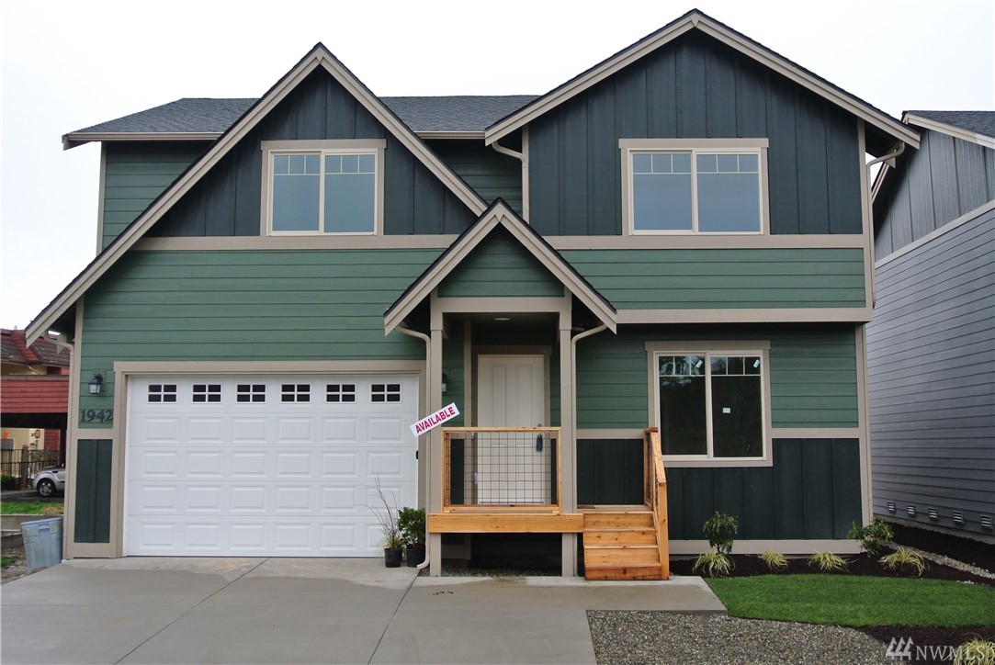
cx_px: 498
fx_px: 1106
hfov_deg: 48.4
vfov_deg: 33.5
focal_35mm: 40
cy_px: 332
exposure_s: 1/125
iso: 100
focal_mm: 15.1
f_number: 4.2
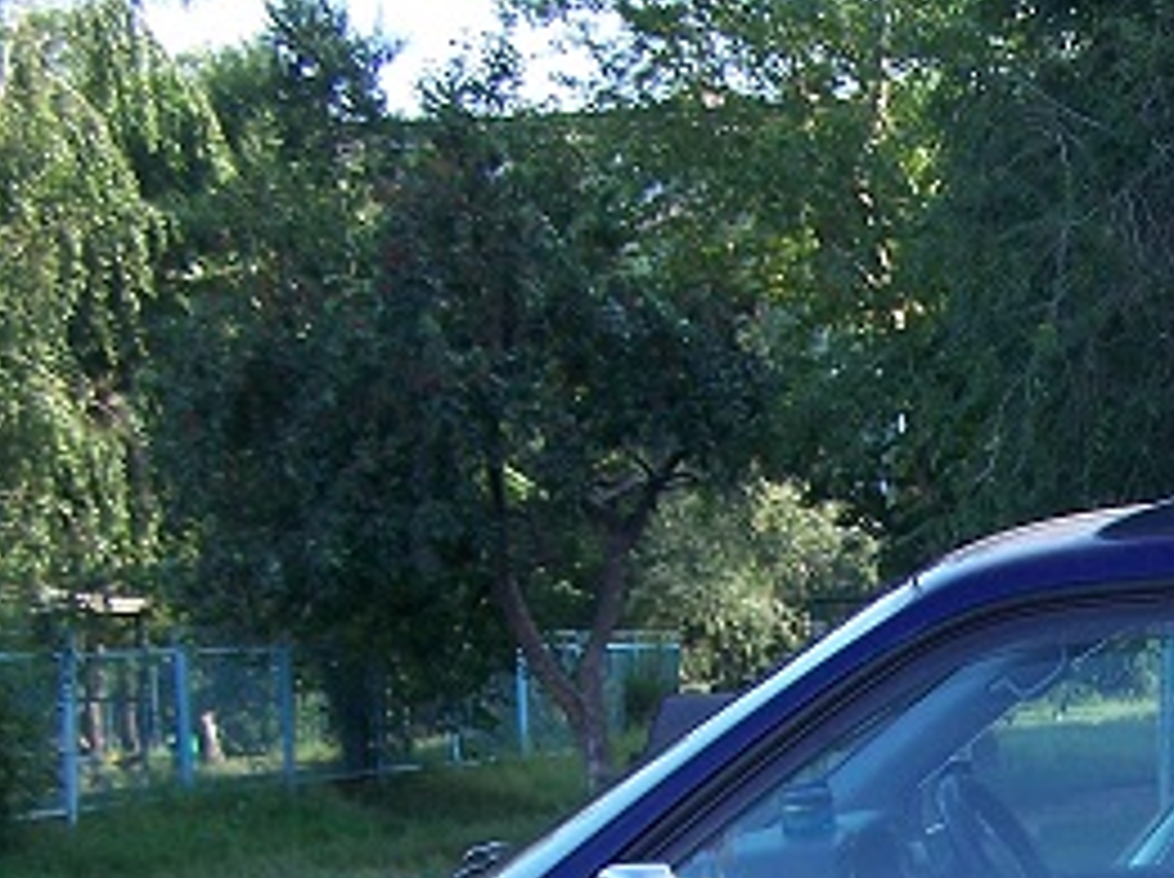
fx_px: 3793
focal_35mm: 112
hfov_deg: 16.7
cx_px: 1471
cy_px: 1202
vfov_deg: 12.7
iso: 64
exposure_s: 1/160
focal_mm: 6.3
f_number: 2.8
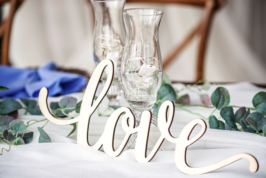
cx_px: 133
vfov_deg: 15.7
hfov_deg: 23.4
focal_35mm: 87
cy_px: 88
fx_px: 643
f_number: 2.8
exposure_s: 1/320
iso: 100
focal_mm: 86
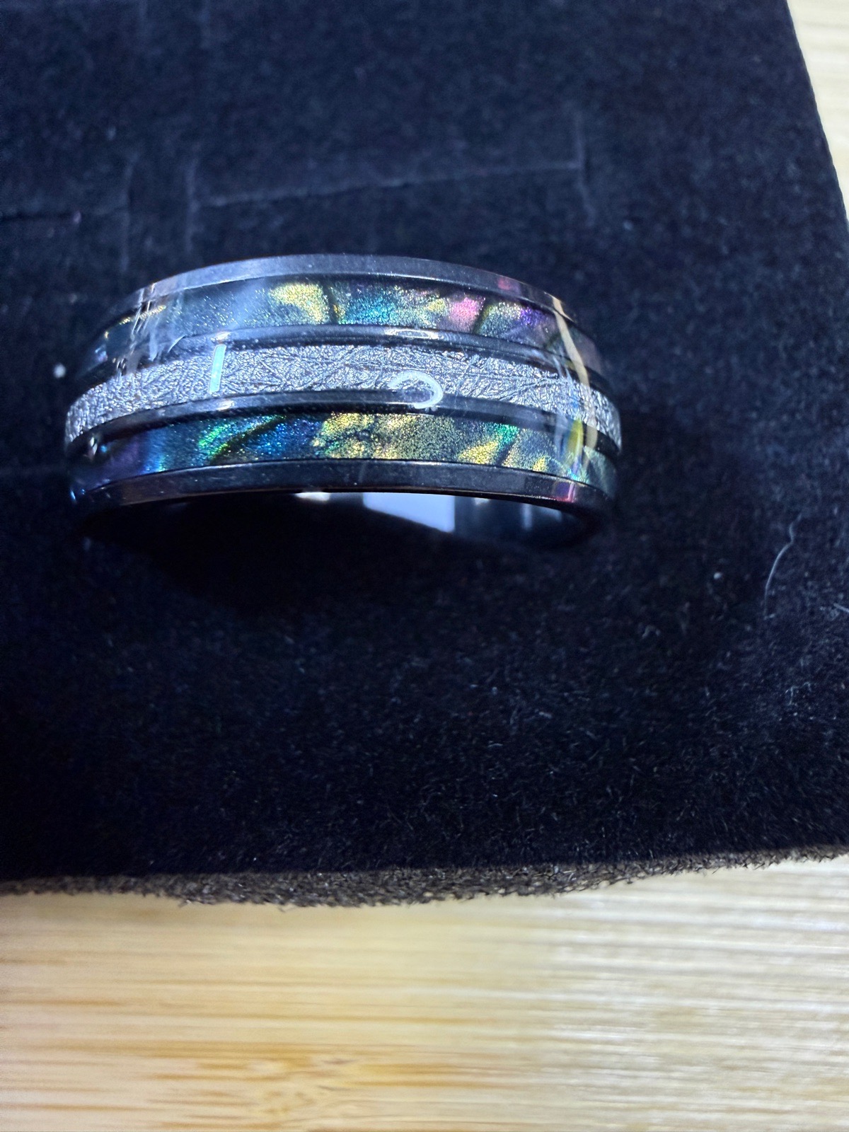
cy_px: 566
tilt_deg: -72.3
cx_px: 424
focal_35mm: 24
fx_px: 785
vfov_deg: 71.6
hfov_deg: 56.8
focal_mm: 2.22
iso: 250
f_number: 2.2
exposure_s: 1/48
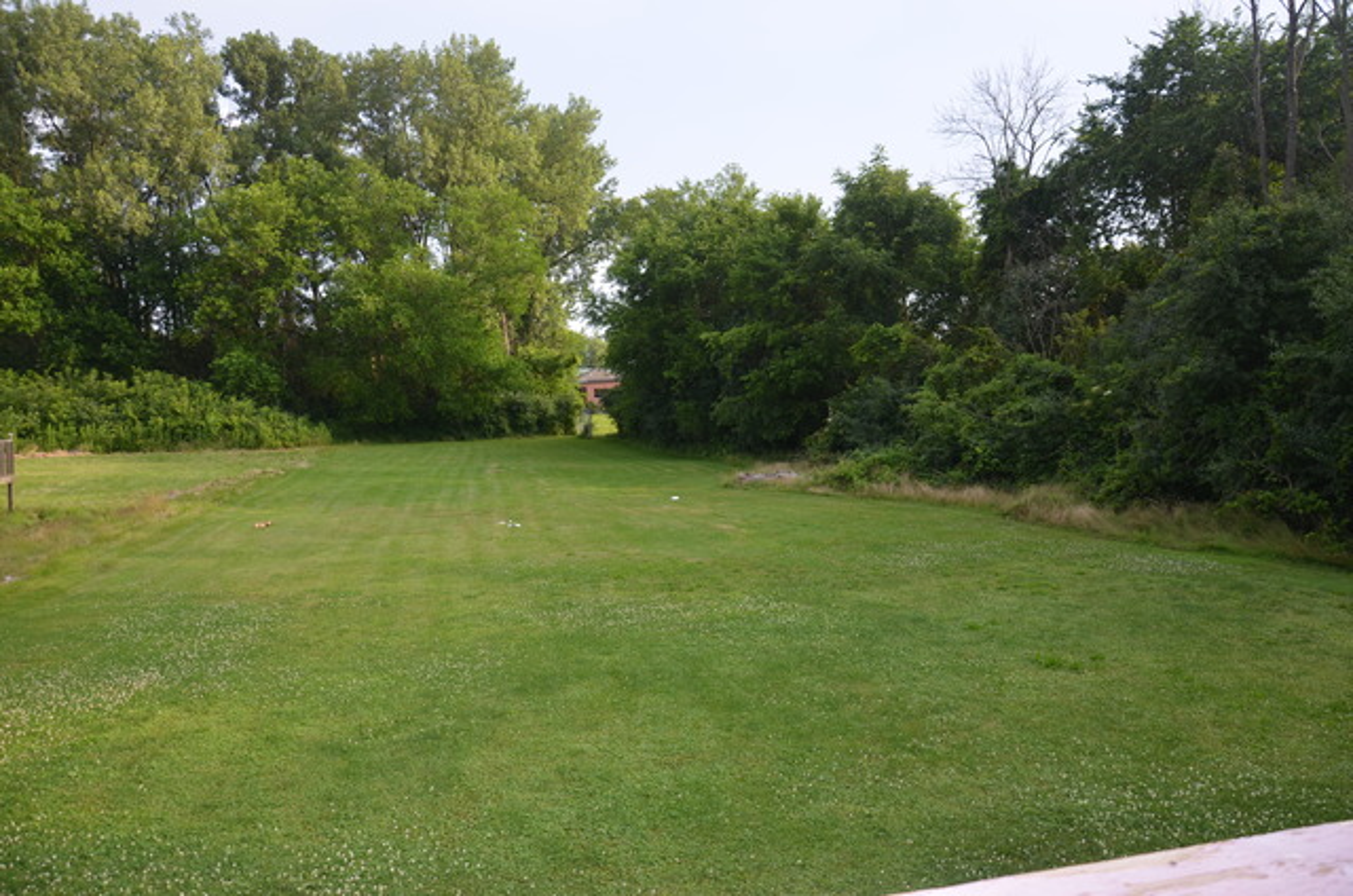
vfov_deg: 47.7
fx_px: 1013
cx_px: 676
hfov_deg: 67.5
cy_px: 448
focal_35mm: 27
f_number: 4
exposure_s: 1/250
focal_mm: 18
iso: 125
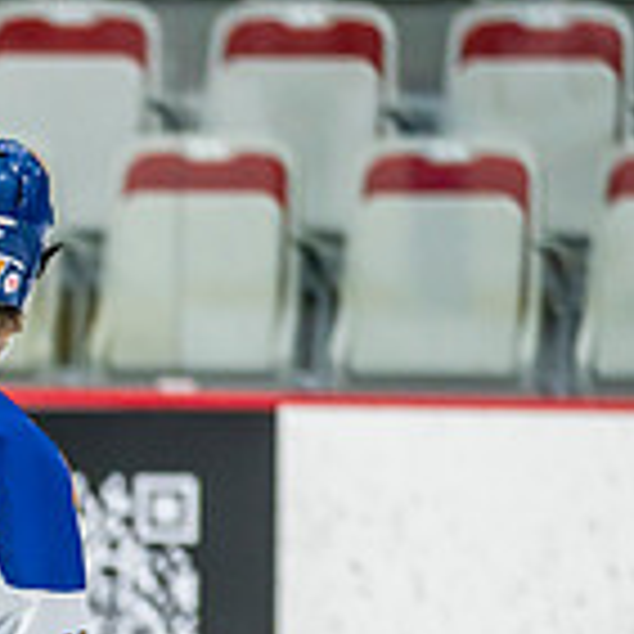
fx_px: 14339
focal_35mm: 692
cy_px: 678
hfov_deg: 2.5
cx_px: -337
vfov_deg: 2.5
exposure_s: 1/640
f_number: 3.2
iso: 1000
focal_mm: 160
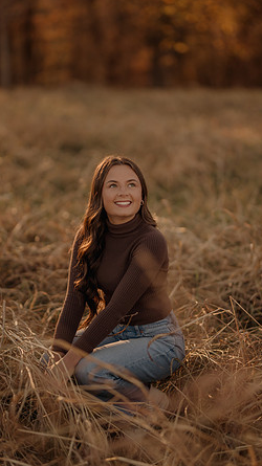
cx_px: 139
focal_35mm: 90
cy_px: 234
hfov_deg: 13.4
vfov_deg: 23.7
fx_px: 1113
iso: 200
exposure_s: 1/1250
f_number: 1.4
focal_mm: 85
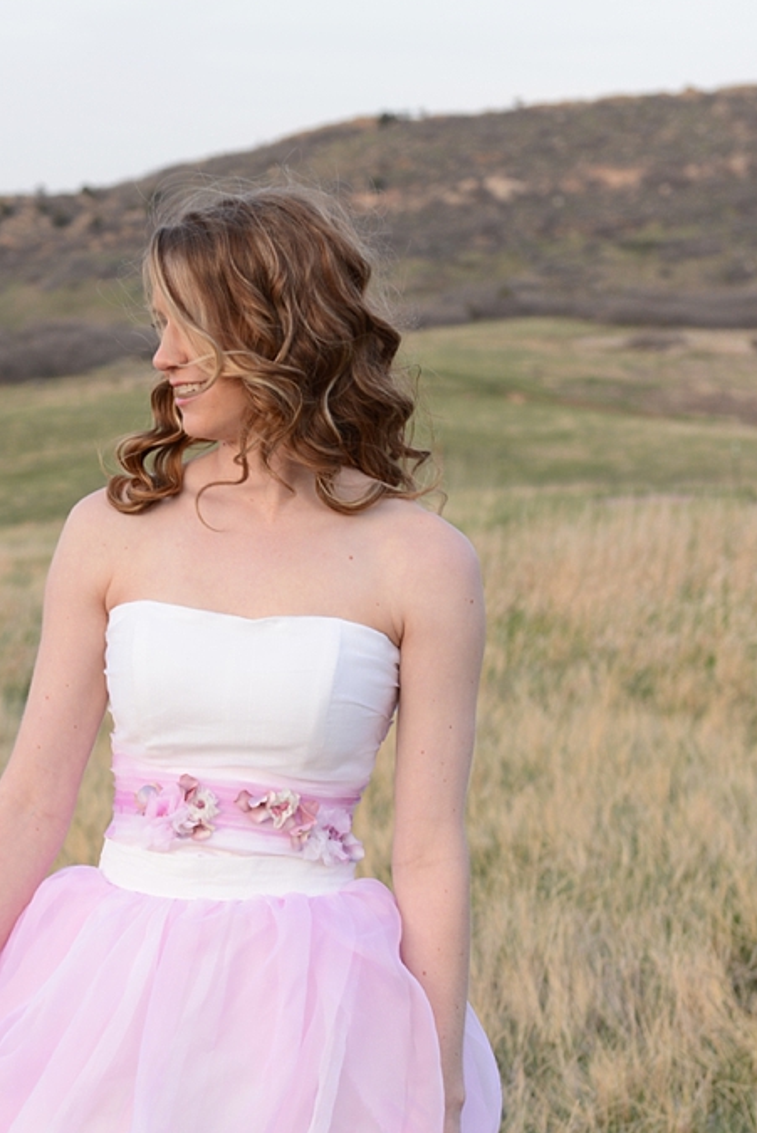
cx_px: 175
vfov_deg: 17.3
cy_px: 665
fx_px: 3716
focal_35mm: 118
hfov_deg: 11.6
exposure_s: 1/200
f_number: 5
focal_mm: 70
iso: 400
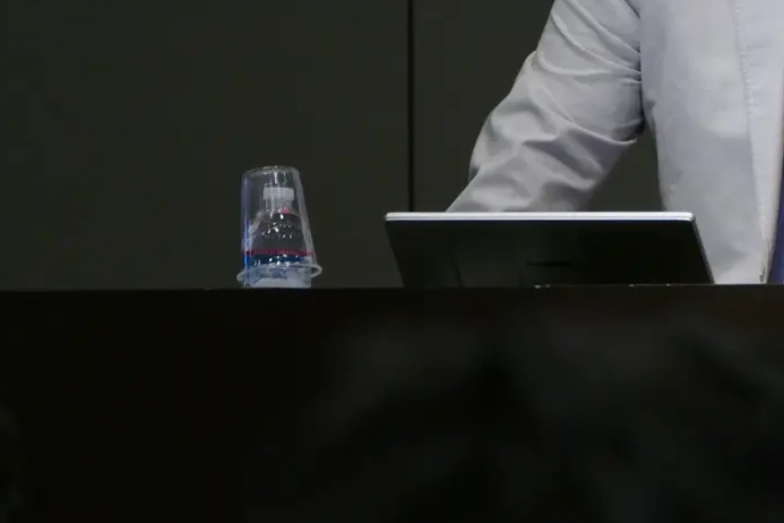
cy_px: 59
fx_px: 20578
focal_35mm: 945
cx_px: 738
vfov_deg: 1.5
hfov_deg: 2.2
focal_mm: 145.65
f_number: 4
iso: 1600
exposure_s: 1/125
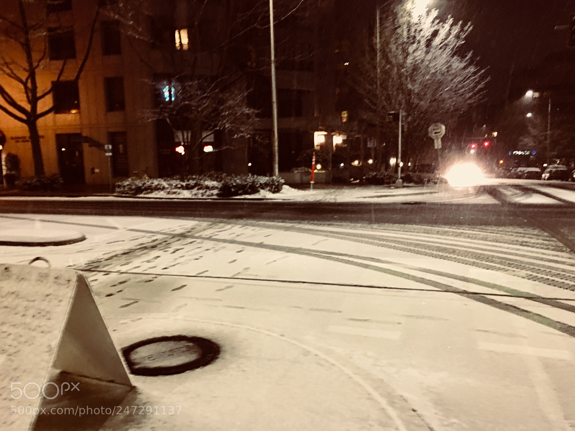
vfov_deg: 46.8
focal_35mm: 30
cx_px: 285
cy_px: 217
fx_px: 498
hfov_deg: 60.0
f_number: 2.2
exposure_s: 1/4
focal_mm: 4.15
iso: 64
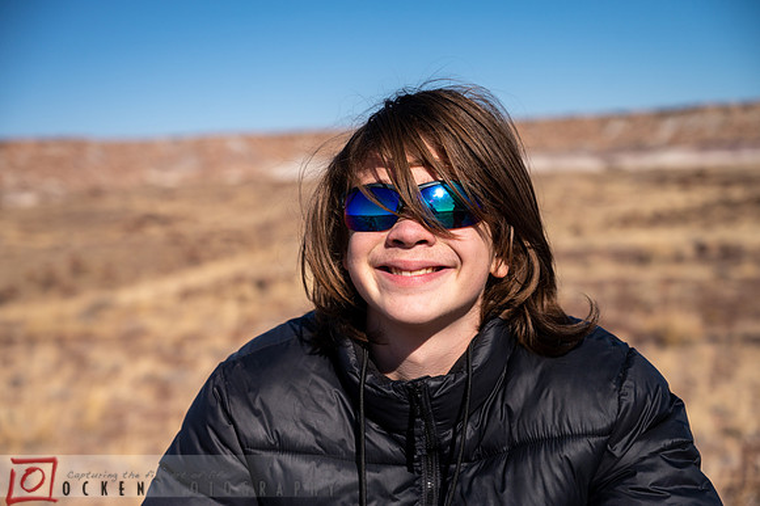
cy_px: 253
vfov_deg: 22.2
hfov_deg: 32.9
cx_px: 380
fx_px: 1287
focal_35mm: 61
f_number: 4
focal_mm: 61
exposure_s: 1/5000
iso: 200
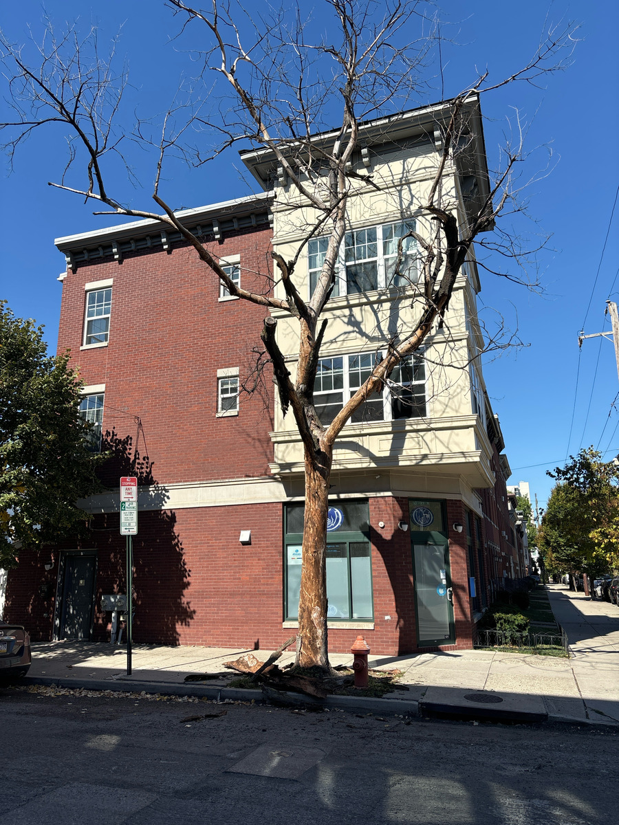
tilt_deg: +12.6
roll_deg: -0.3
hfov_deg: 53.1
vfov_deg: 67.3
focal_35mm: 26
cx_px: 310
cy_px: 412
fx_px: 620
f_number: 1.6
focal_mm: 5.96
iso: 50
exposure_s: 1/3021
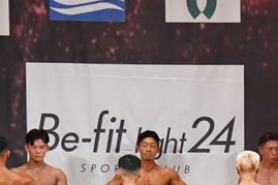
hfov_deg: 5.6
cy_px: 238
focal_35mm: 366
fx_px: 2824
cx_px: 280
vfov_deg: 3.7
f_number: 5.6
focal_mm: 85
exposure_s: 1/400
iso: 8000
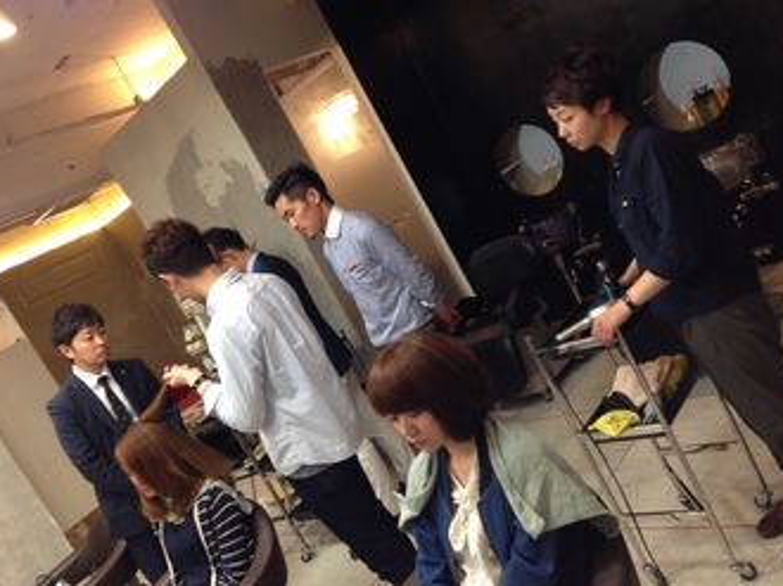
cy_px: 292
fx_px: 791
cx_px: 392
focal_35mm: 35
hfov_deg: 52.7
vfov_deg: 40.6
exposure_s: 1/20
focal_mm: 4.12
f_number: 2.4
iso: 100
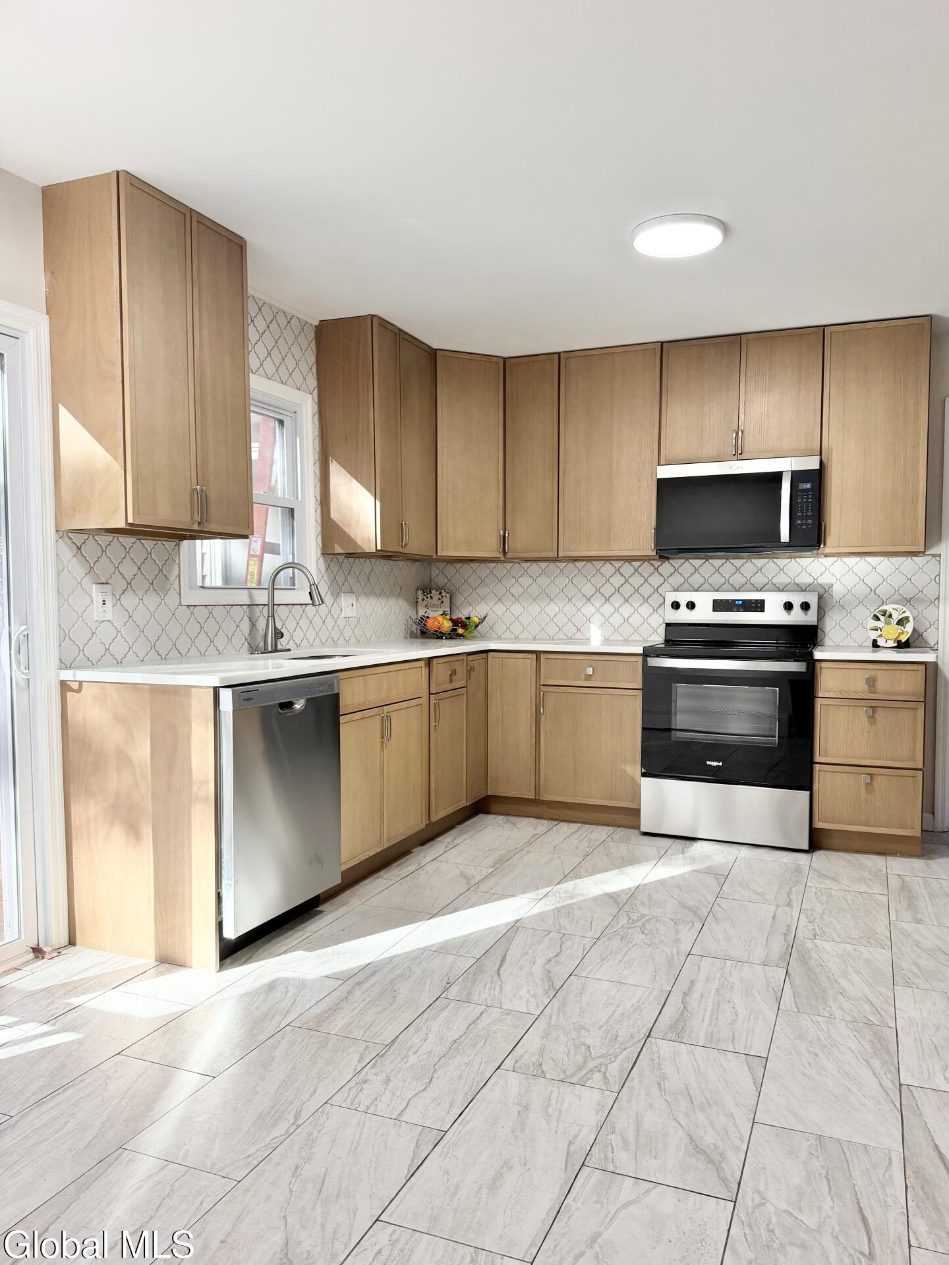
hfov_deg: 54.9
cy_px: 646
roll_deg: -0.3
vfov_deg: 69.4
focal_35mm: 25
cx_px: 494
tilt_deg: -3.6
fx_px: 914
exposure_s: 1/128
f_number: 1.78
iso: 200
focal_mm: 6.76
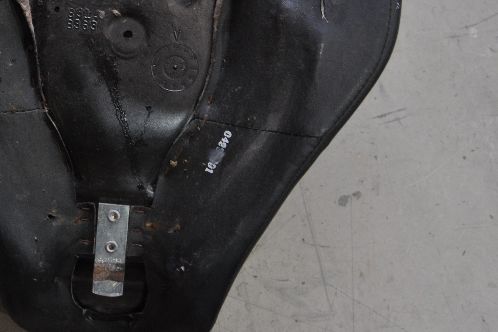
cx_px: 118
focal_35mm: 74
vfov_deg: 18.2
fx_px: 1024
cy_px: 39
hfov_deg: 26.9
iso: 560
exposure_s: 1/60
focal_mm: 24
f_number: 4
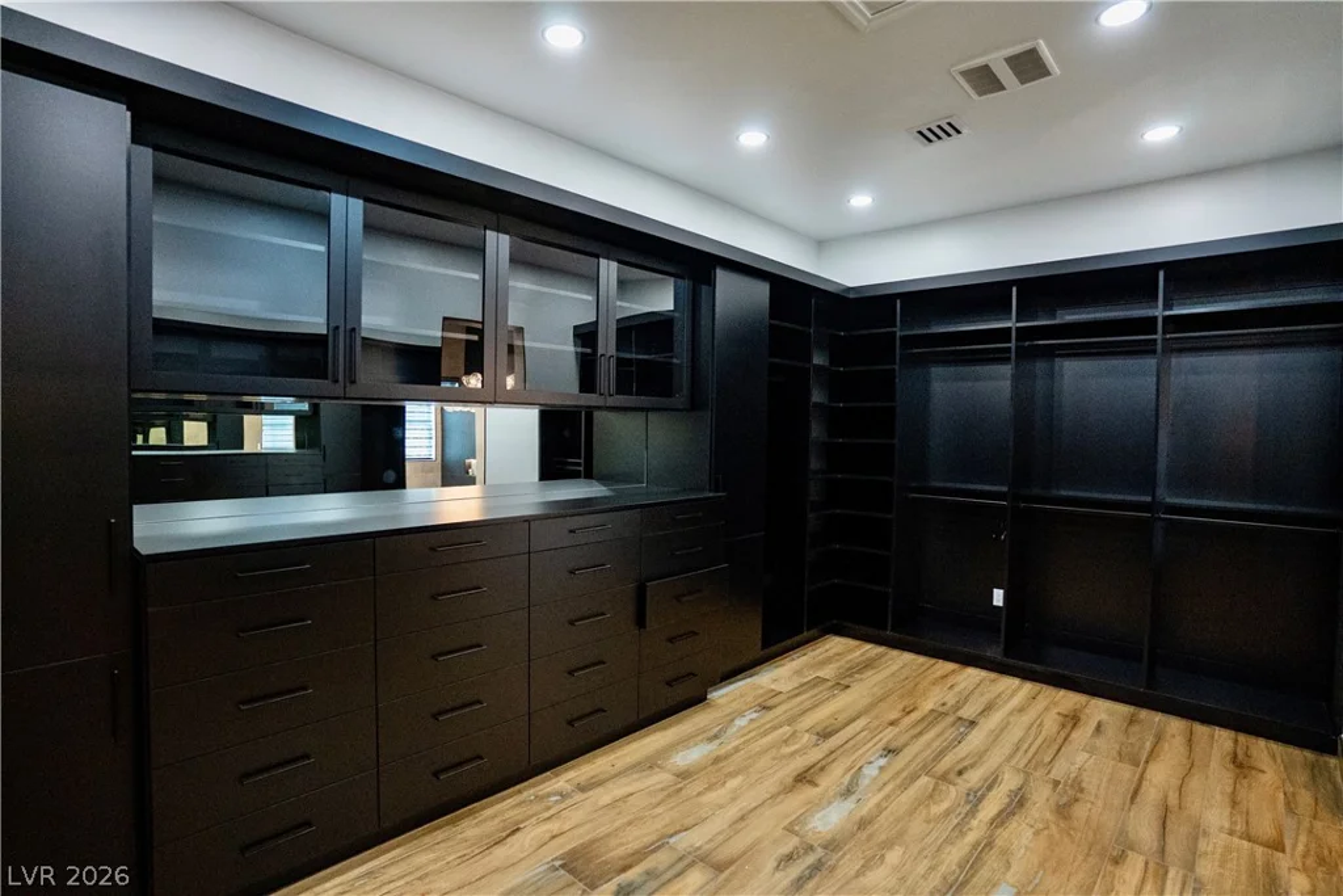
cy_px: 448
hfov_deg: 93.3
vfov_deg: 70.5
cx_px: 672
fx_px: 634
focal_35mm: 17
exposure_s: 1/500
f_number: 2.8
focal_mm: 17
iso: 5000
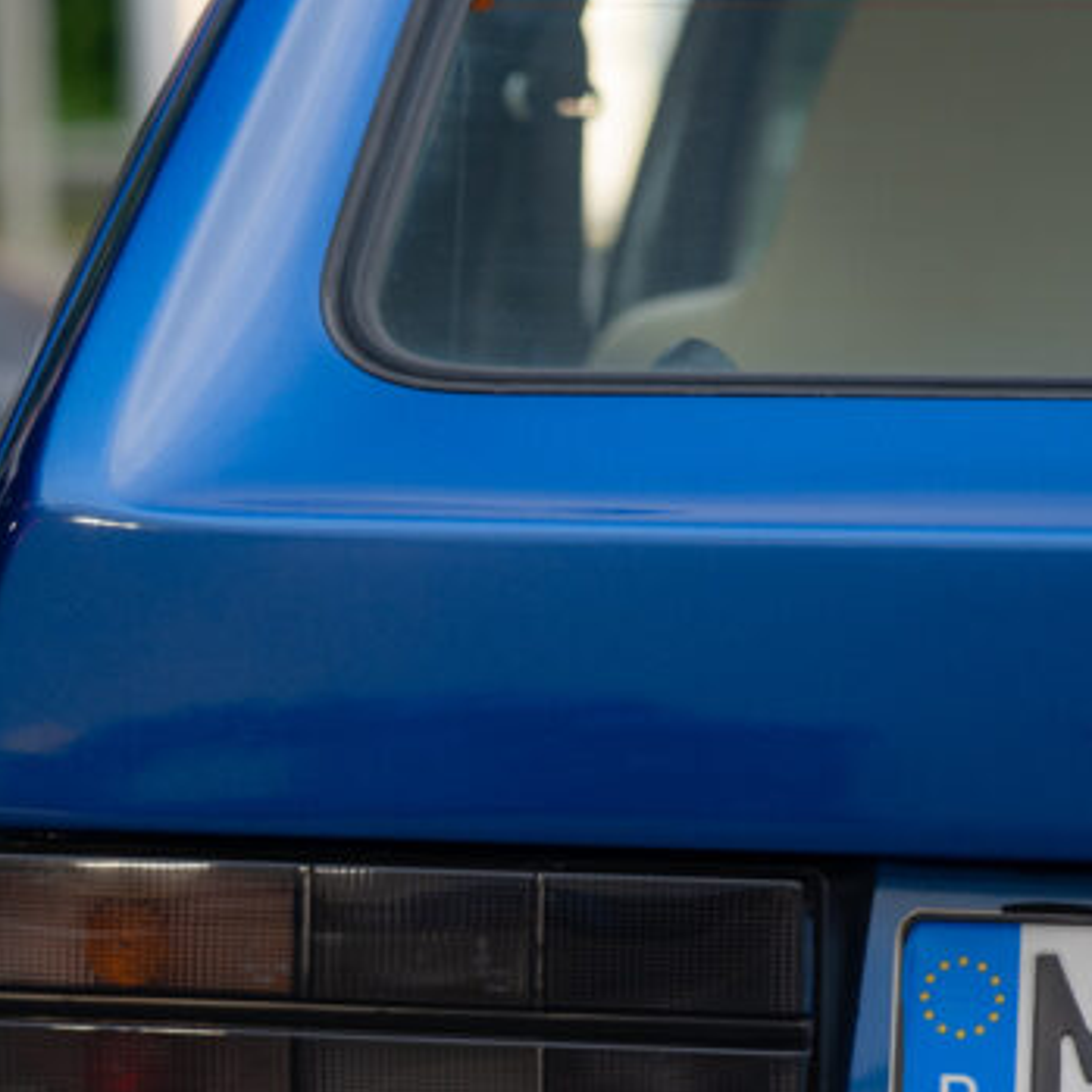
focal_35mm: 212
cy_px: 823
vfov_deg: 8.2
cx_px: 211
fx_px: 7566
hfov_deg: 8.2
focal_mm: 85
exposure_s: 1/50
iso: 400
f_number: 2.8
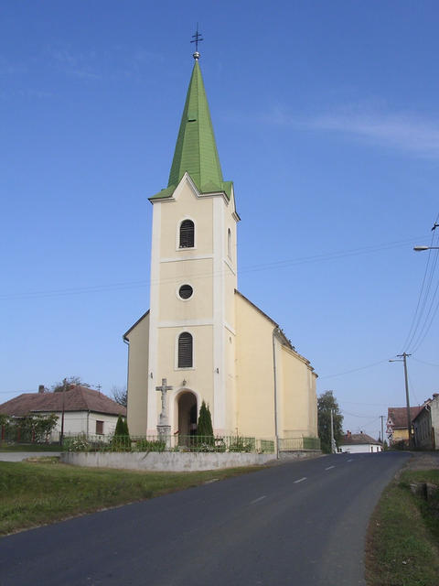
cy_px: 293
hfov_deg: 37.7
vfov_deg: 49.0
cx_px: 220
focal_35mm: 38
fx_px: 643
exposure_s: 1/255
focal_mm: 5.8
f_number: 5.6
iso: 100
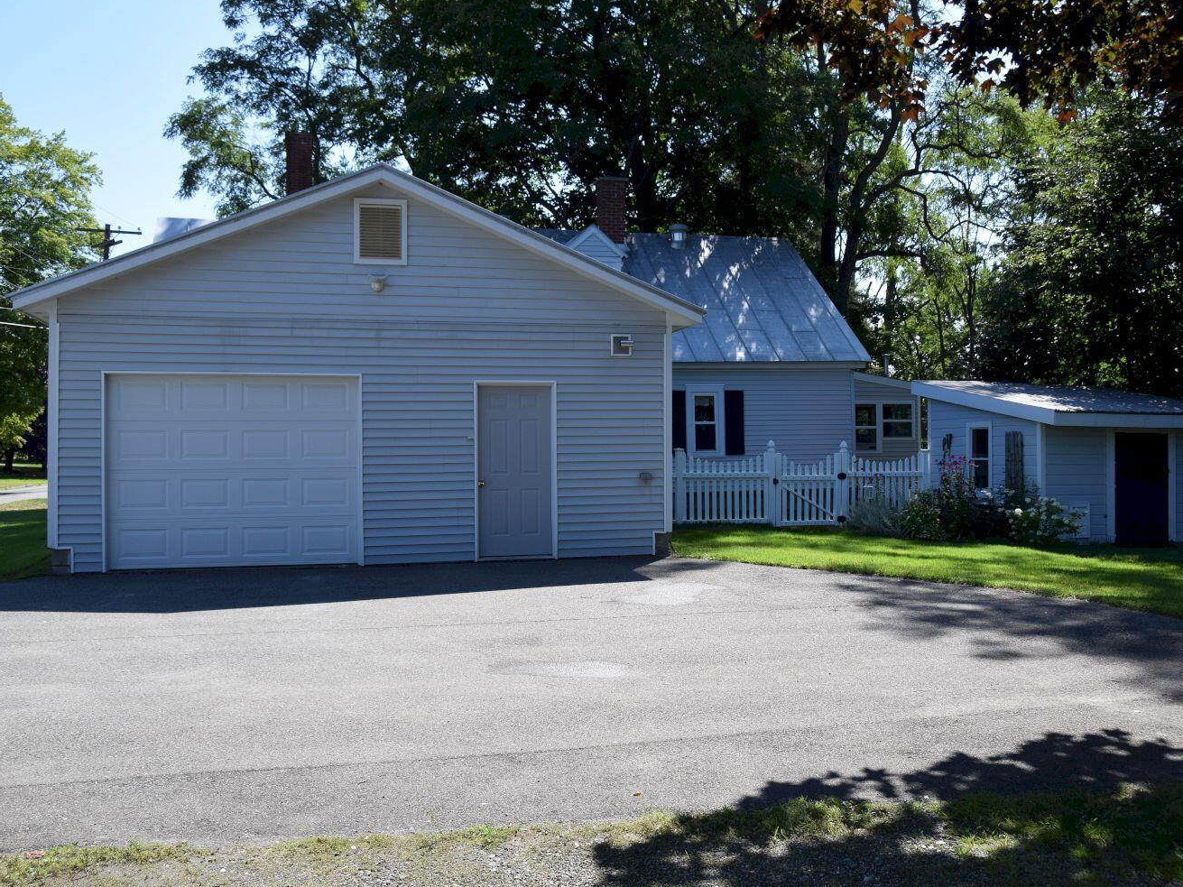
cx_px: 656
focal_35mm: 33
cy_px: 439
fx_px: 1128
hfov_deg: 55.2
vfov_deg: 42.9
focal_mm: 20
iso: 200
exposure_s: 1/320
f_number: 9
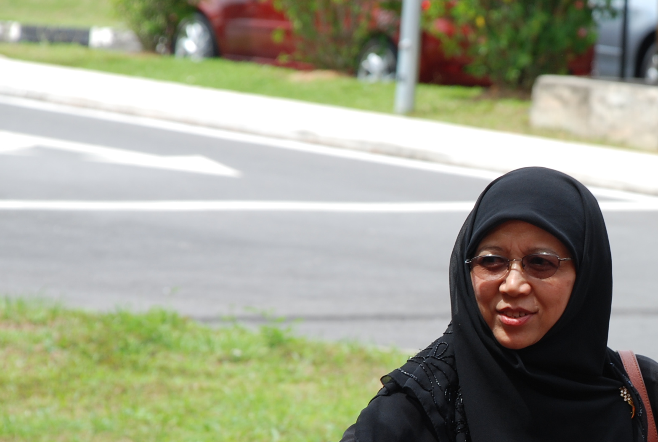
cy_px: 321
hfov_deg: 6.6
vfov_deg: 4.4
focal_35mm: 311
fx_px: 5696
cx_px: 581
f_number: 8
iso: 125
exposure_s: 1/100
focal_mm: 112
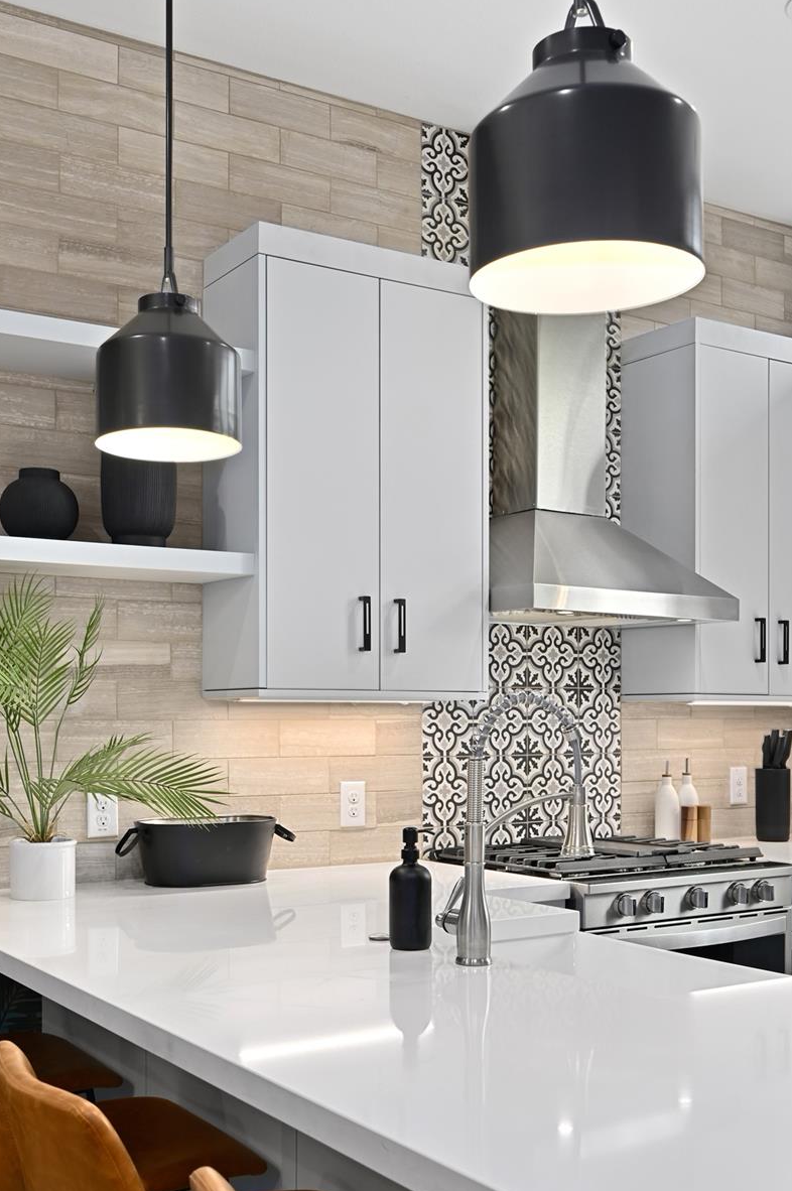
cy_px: 696
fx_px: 1289
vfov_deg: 49.4
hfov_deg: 34.1
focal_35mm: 39
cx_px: 363
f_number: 8
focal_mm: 30
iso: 800
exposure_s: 1/13
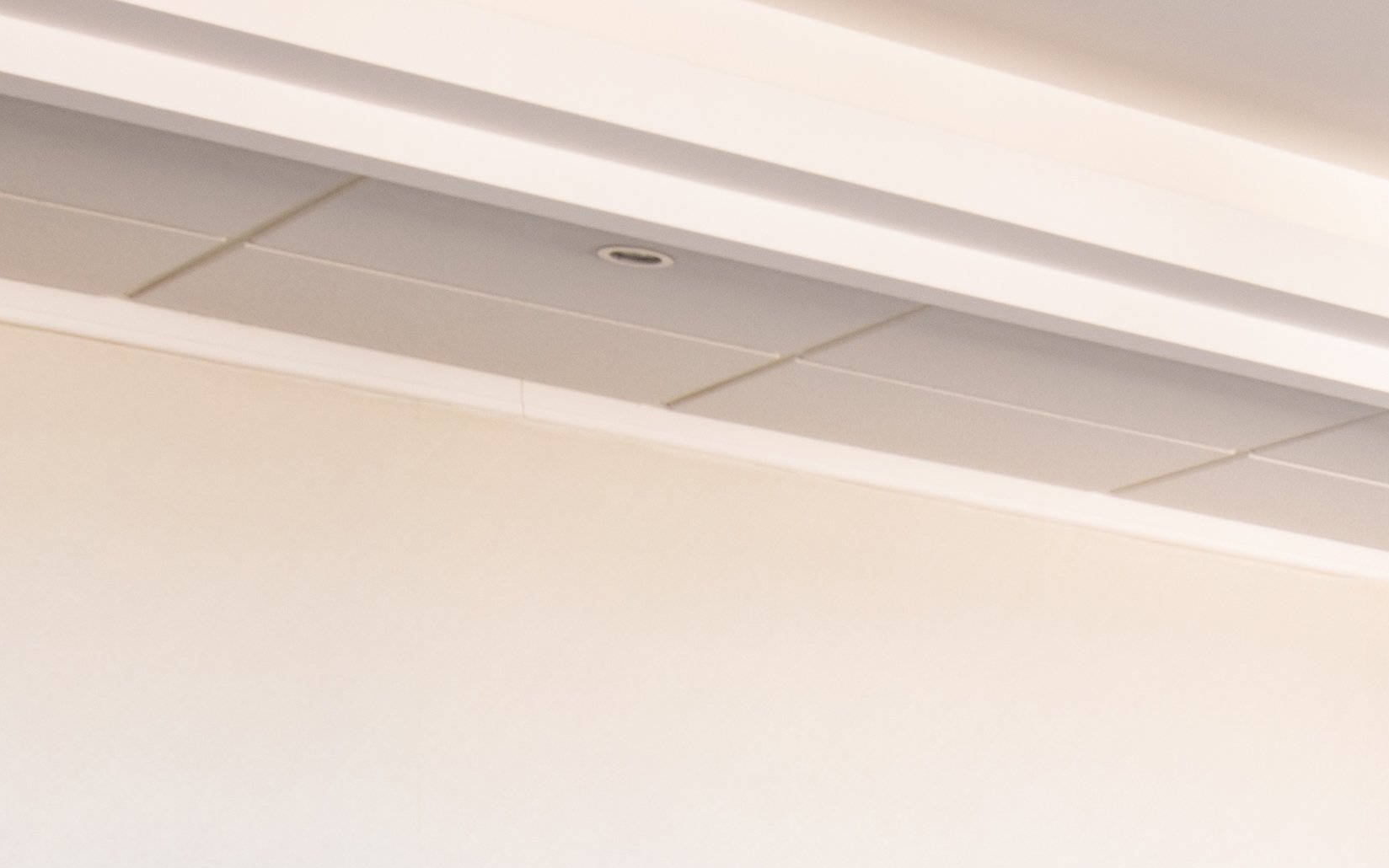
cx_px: 2966
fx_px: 3672
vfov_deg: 12.2
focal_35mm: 97
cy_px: 1618
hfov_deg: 15.7
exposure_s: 1/3
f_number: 9
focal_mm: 19
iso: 125
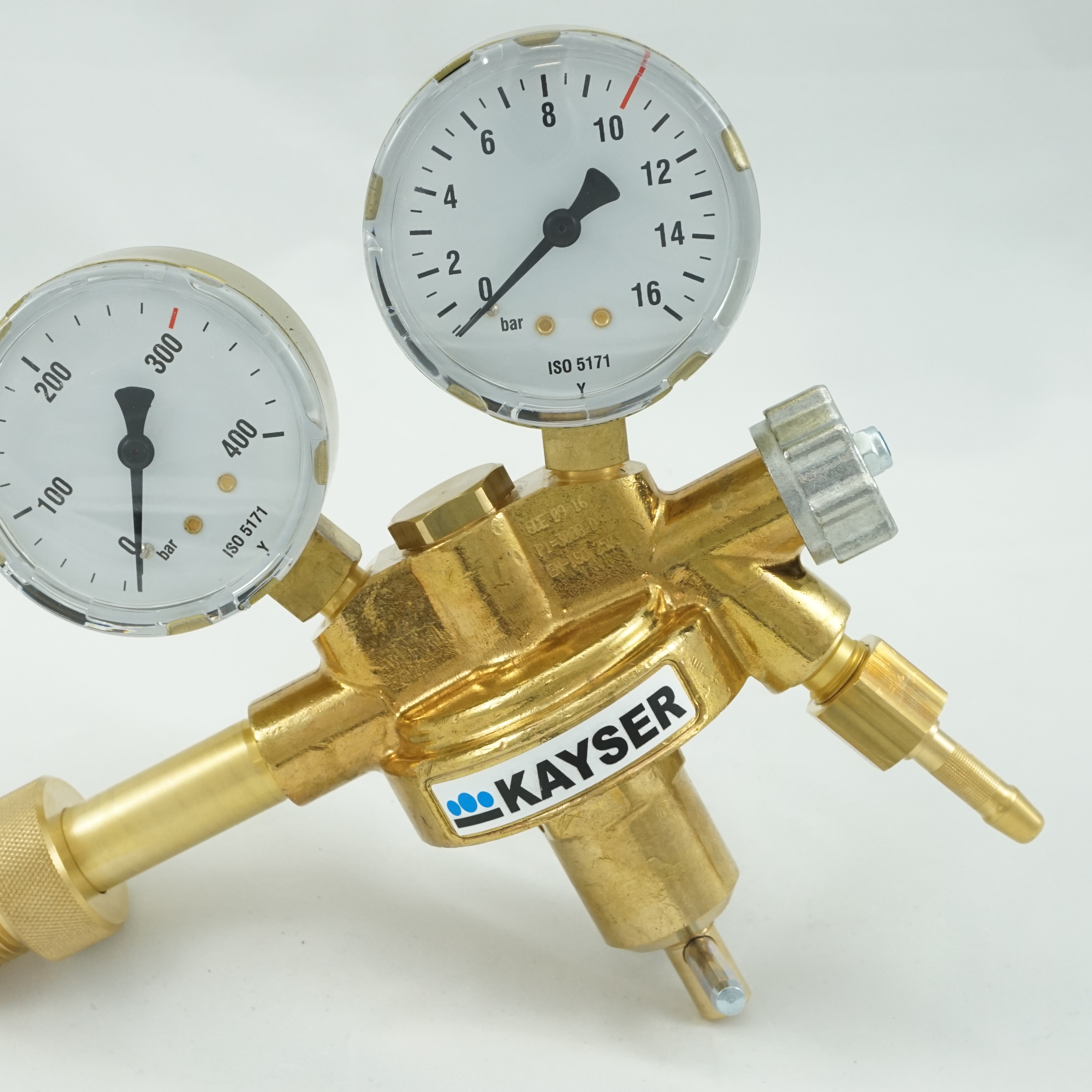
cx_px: 365
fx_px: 2414
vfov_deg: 25.5
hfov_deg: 25.4
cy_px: 542
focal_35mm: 68
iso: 1000
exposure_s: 1/100
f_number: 10
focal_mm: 35
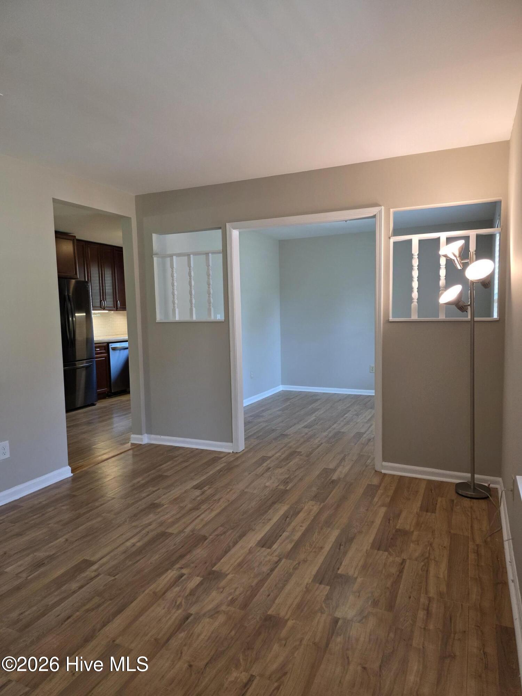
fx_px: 462
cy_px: 348
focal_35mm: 23
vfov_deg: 73.9
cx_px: 261
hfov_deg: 58.9
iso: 250
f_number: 1.7
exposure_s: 1/120
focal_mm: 6.3
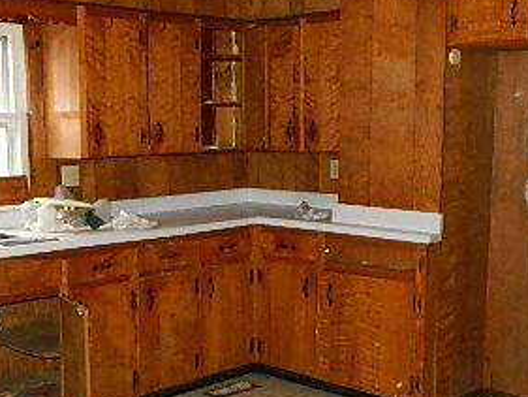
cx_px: 192
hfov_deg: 33.6
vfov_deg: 25.6
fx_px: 870
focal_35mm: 57
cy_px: 243
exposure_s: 1/30
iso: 360
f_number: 3.1
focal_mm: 4.5
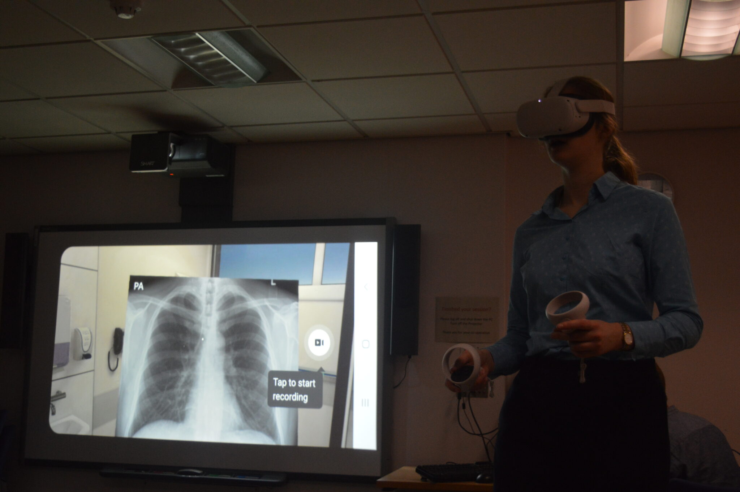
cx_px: 370
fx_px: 955
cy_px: 246
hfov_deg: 42.4
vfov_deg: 28.9
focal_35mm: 46
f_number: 4.2
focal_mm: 31
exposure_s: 1/60
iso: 1250
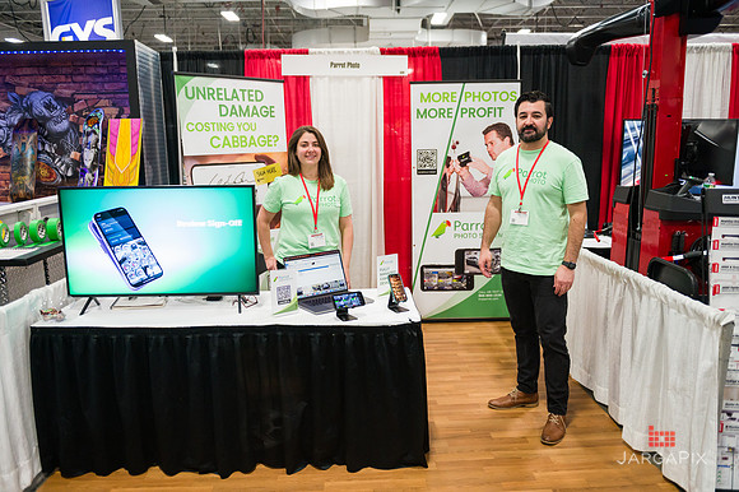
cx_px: 370
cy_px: 246
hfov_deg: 67.4
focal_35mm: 27
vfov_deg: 47.9
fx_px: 554
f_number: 3.2
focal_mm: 27
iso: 3200
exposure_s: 1/400
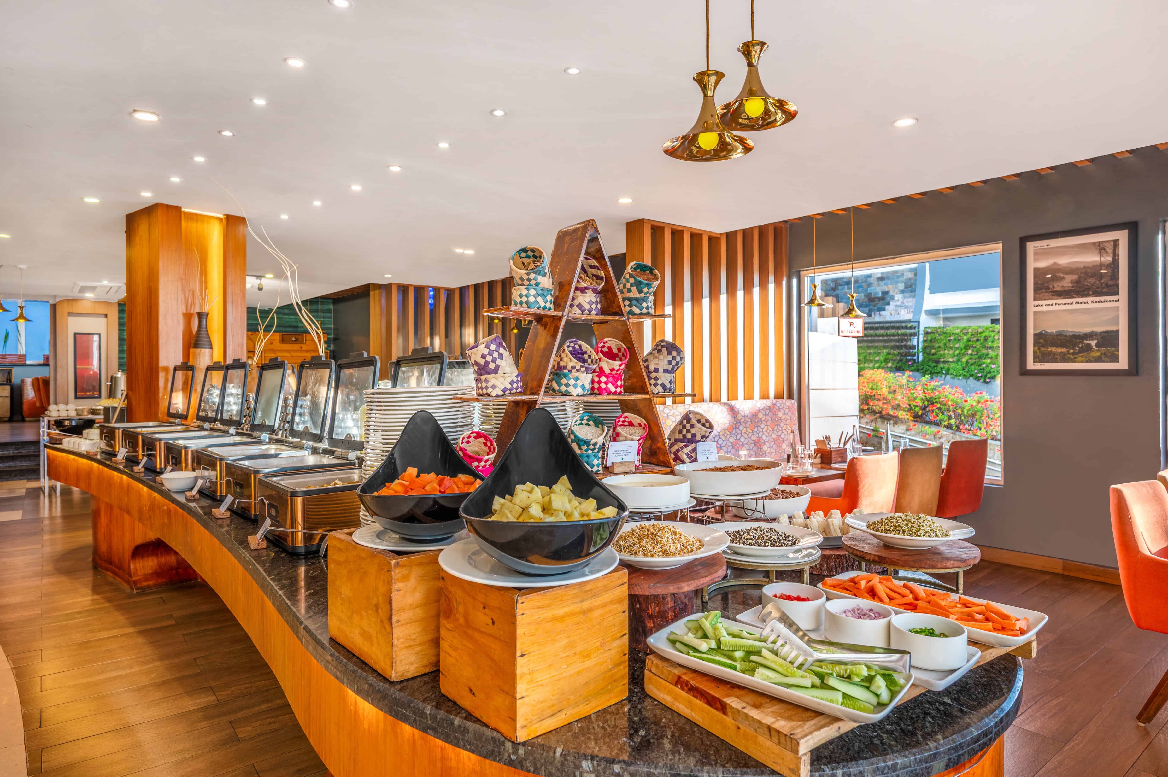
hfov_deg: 82.6
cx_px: 584
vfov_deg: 60.6
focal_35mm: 20
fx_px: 665
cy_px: 388
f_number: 8
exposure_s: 1/30
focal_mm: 20.5
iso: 100
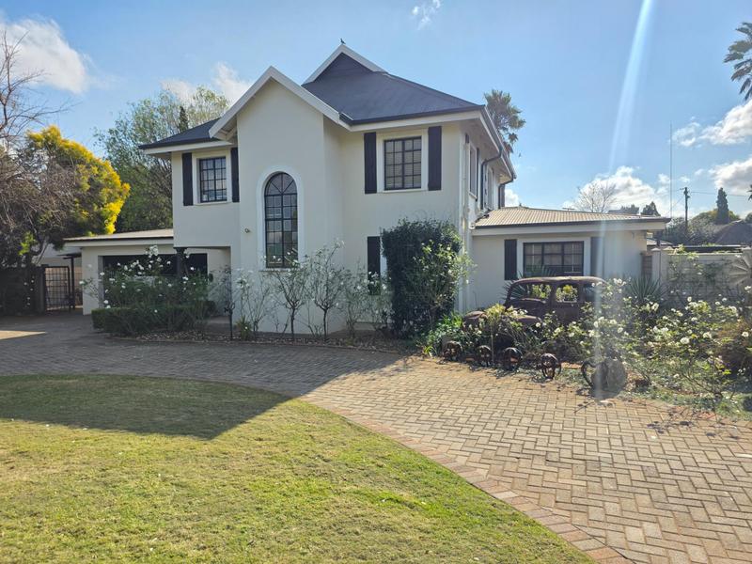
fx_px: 500
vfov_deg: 58.9
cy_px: 282
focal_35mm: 23
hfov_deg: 73.9
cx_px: 376
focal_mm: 6.3
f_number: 1.7
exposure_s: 1/3647
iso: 80
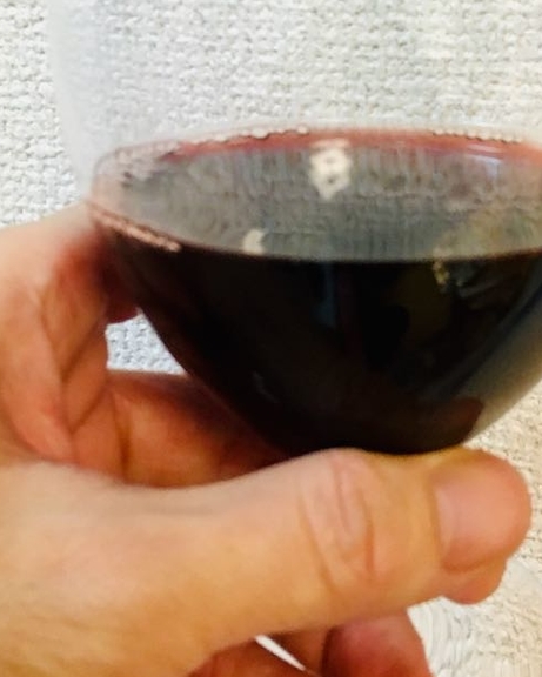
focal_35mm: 59
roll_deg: -1.1
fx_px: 1183
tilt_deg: -10.6
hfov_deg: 25.7
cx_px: 344
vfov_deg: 30.9
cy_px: 103
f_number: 2.2
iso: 200
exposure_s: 1/24
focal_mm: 4.15
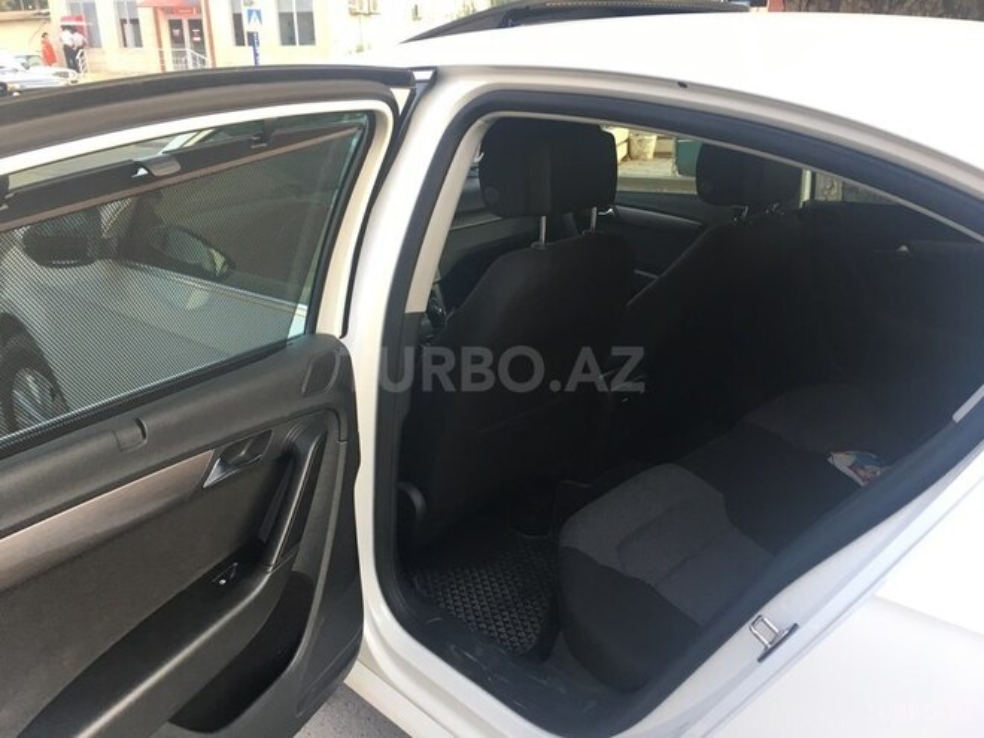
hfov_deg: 61.7
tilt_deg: -20.4
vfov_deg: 48.2
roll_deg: +1.3
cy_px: 369
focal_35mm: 29
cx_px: 492
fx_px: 824
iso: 25
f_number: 2.2
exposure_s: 1/33
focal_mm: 4.15
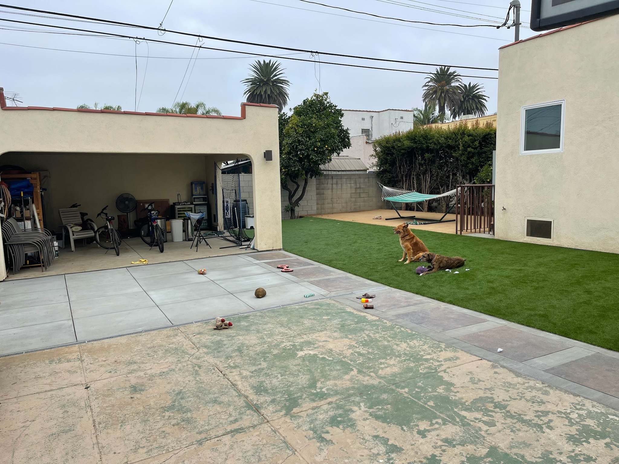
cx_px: 310
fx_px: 465
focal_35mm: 26
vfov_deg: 53.1
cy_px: 232
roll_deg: +1.0
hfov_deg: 67.3
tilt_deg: -7.8
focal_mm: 5.1
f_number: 1.6
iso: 32
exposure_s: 1/1715
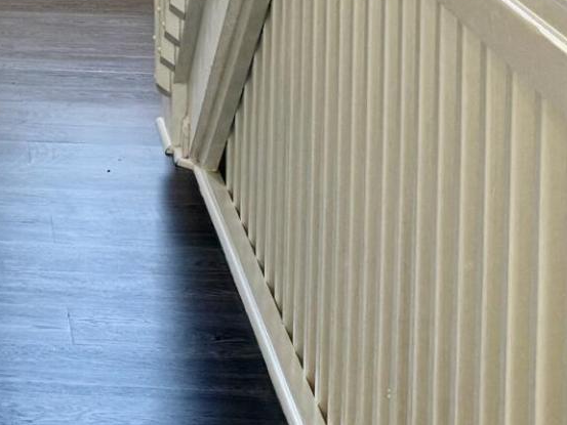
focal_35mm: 125
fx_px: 2048
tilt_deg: -1.4
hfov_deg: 14.4
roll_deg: -0.3
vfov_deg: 11.1
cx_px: -350
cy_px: -318
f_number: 1.78
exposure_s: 1/203
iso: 200
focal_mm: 6.76
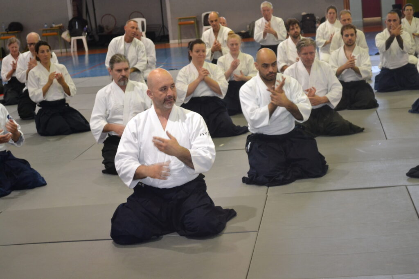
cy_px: 140
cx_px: 210
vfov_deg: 16.6
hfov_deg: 24.6
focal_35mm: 82
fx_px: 960
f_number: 5.6
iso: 1600
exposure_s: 1/60
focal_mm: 55
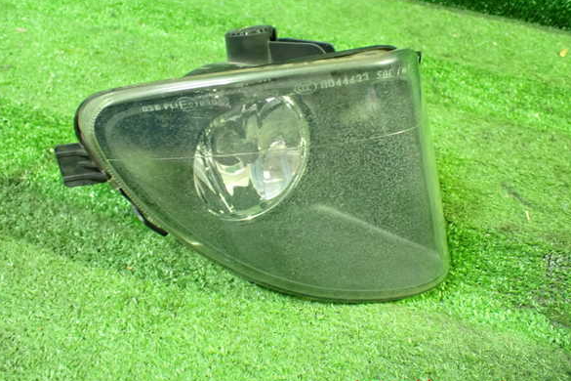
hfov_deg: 58.7
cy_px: 183
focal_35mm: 32
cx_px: 283
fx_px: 508
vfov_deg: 41.1
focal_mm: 5.4
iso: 1250
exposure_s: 1/30
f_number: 2.3
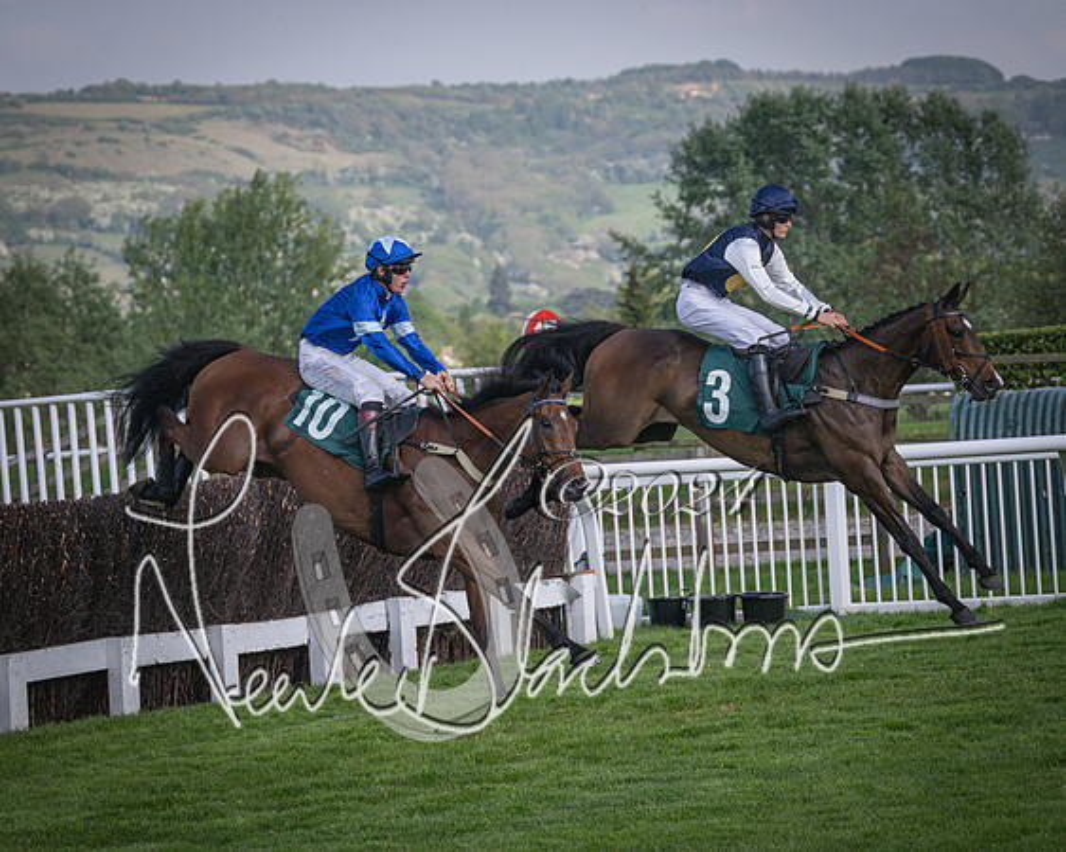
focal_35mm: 166
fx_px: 5224
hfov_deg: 11.7
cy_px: 426
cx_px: 462
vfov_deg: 9.3
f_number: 4
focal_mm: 98
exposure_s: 1/3200
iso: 400
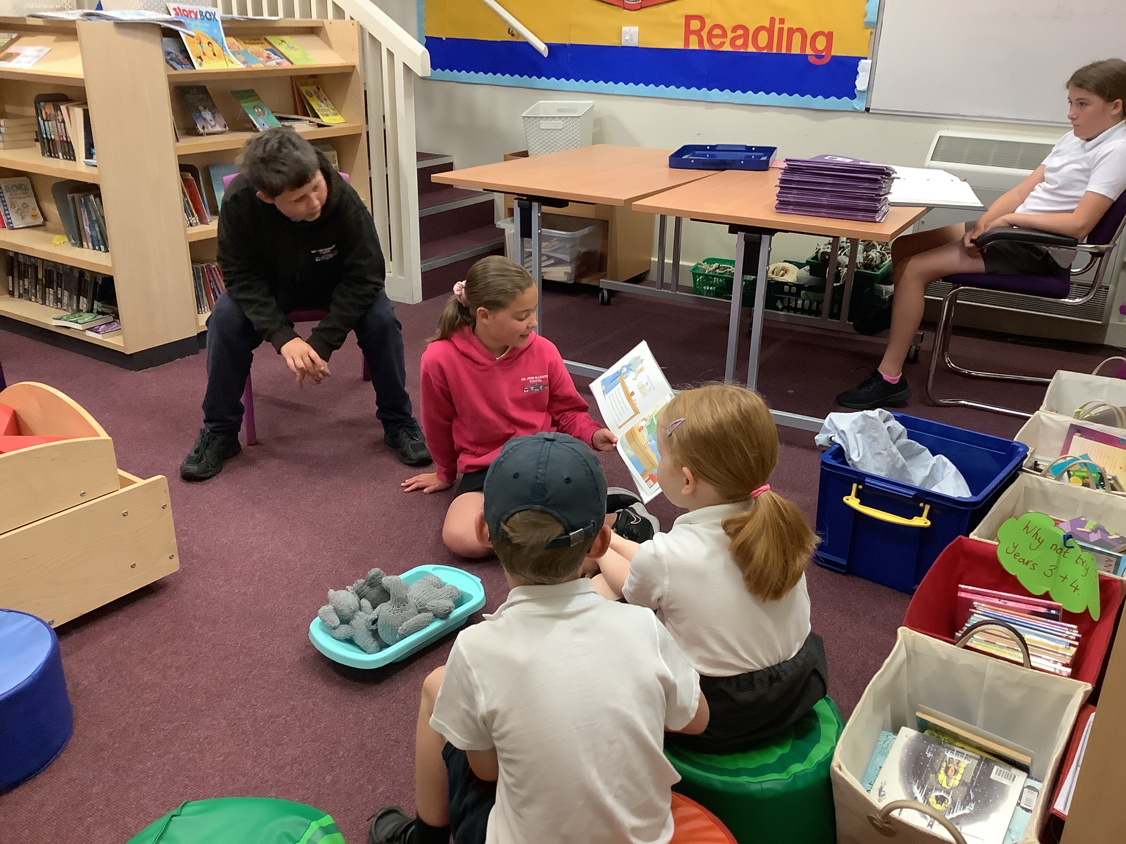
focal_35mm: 31
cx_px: 563
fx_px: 1008
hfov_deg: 58.4
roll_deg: -0.8
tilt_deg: -24.3
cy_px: 422
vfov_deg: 45.4
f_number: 2.4
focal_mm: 3.3
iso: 250
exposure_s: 1/50
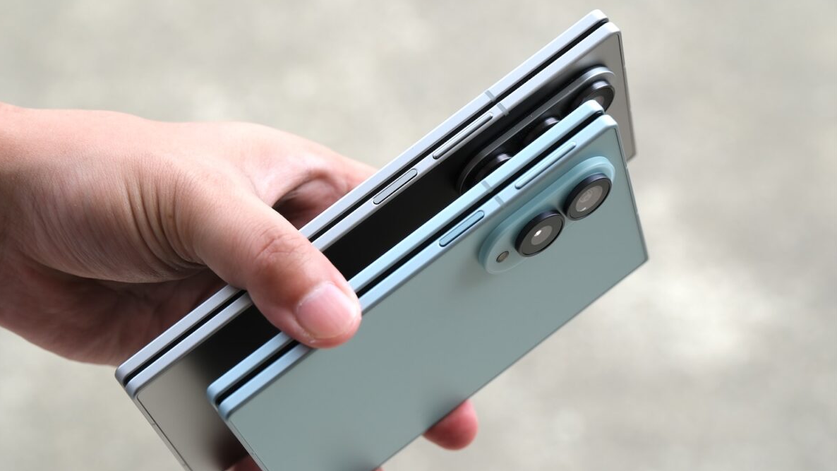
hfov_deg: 24.2
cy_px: 218
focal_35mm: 88
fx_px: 1953
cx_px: 416
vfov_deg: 13.7
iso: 160
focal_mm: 55
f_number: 5
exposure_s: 1/300
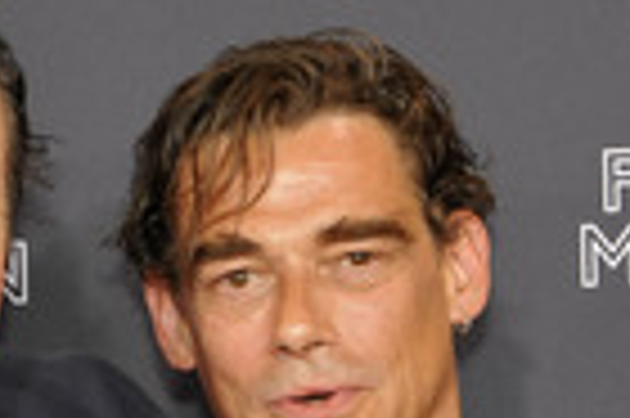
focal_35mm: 305
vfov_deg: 4.5
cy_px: 566
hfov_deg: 6.8
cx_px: 166
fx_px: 5331
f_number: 7.1
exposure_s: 1/250
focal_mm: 95
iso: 2000
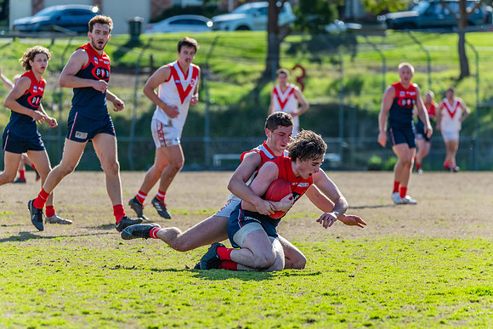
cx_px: 245
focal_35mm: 275
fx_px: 3768
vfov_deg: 5.0
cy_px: 164
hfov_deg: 7.5
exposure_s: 1/1600
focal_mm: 260
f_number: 6.3
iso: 800
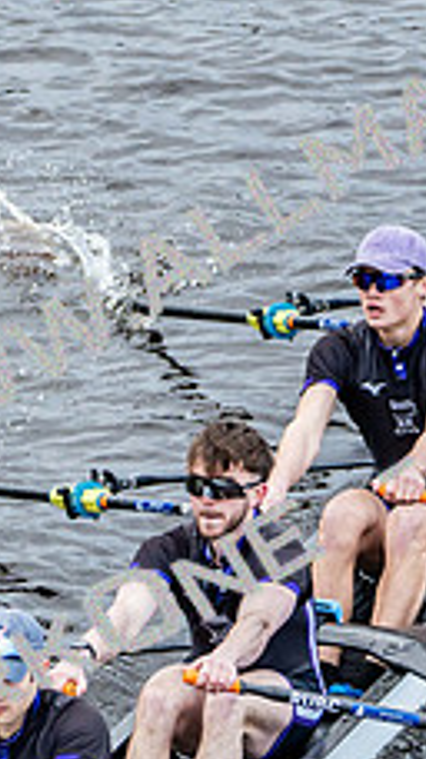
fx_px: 14842
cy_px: 488
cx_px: 226
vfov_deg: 2.9
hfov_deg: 1.6
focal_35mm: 738
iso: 1600
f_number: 5.6
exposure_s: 1/1250
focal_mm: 277
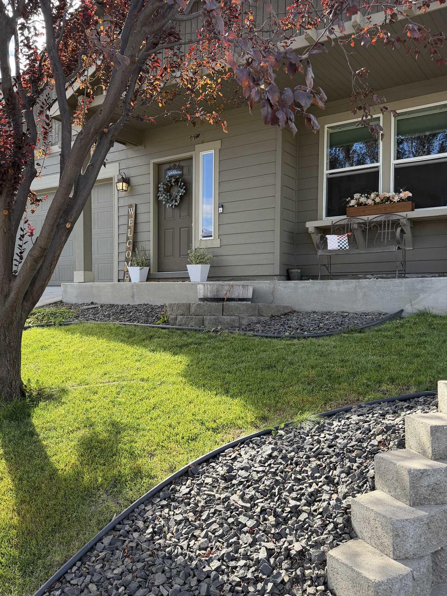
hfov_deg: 46.6
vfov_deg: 60.0
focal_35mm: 30
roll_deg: -0.3
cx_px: 190
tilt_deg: -1.3
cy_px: 305
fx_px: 517
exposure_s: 1/1075
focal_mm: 6.76
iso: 100
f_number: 1.78
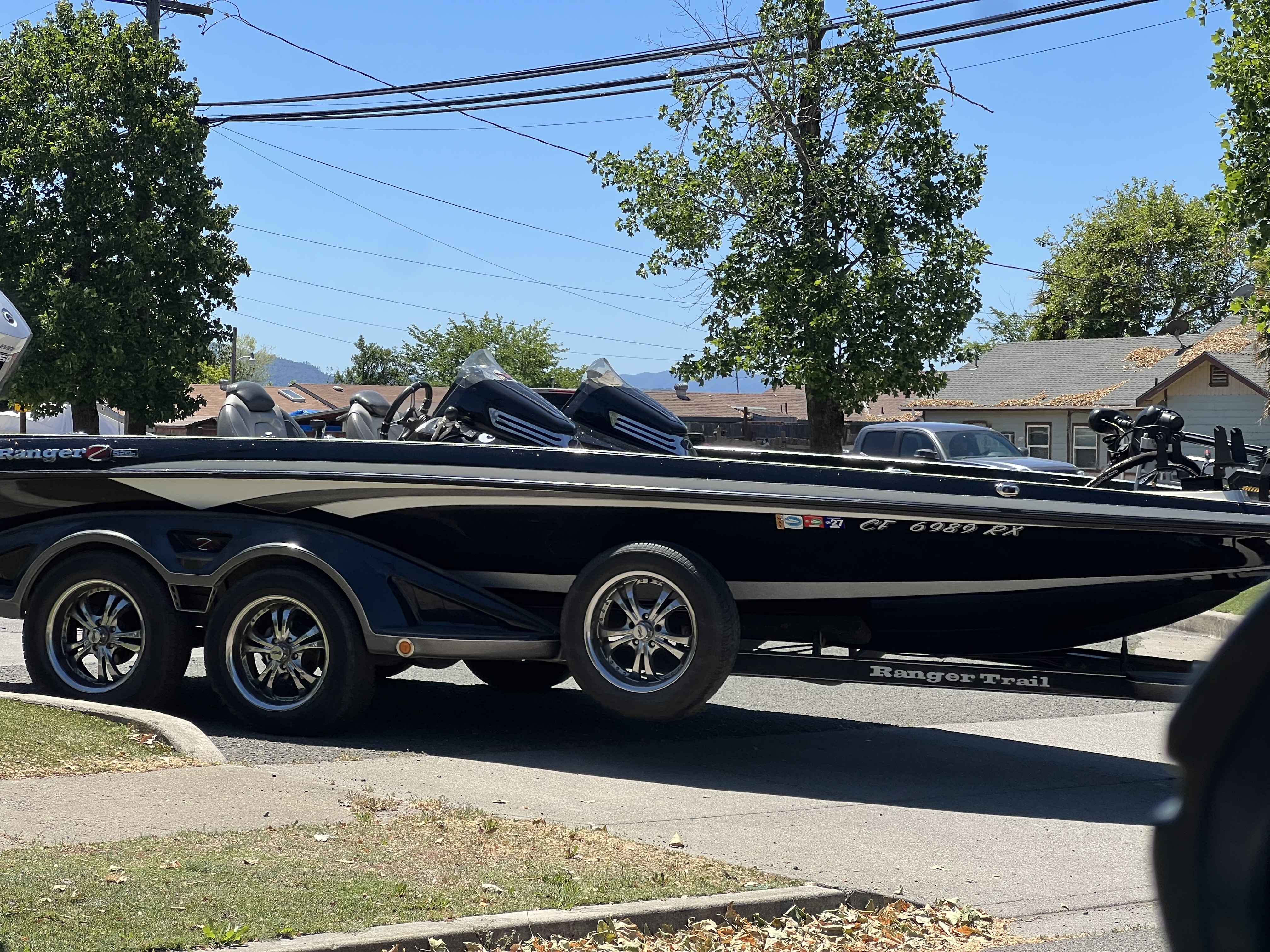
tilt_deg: -0.2
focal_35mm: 77
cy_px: 476
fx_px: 2825
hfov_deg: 25.3
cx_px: 635
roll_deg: +0.3
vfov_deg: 19.1
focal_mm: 9
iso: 32
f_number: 2.8
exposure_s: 1/602
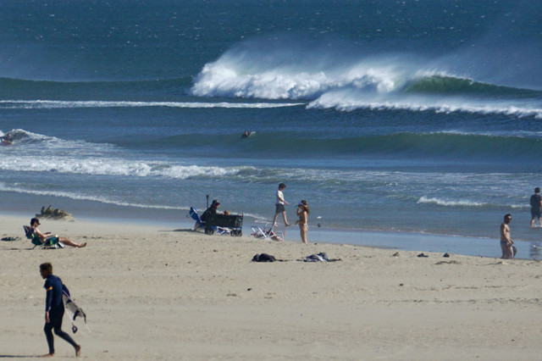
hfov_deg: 4.6
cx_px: 271
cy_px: 180
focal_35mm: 450
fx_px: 6771
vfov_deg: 3.1
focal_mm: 300
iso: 200
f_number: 8
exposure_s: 1/1600
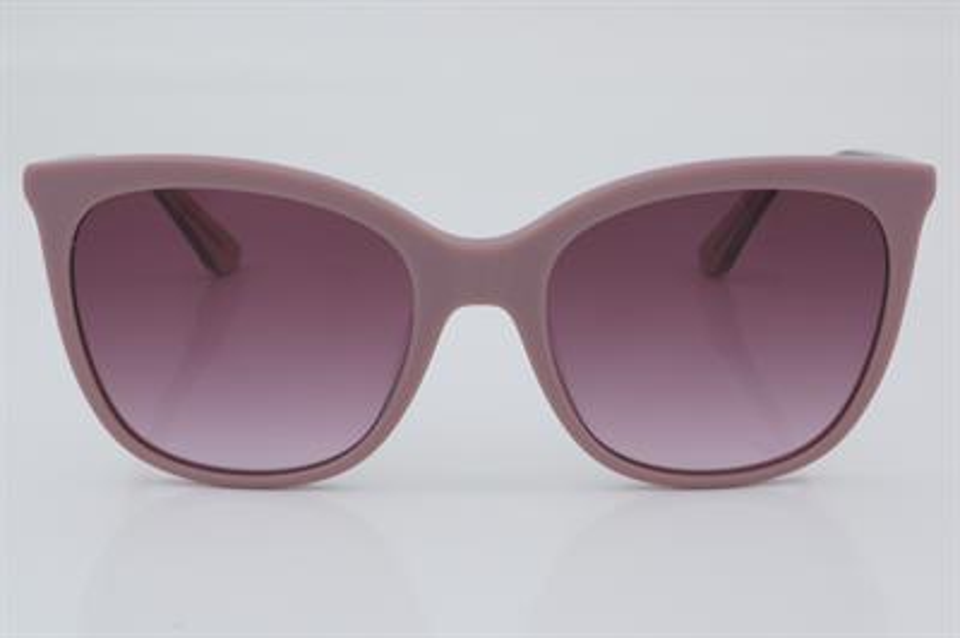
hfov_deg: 24.6
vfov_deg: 16.5
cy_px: 319
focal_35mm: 82
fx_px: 2198
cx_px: 480
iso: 100
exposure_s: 1/4
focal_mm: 55
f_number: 32
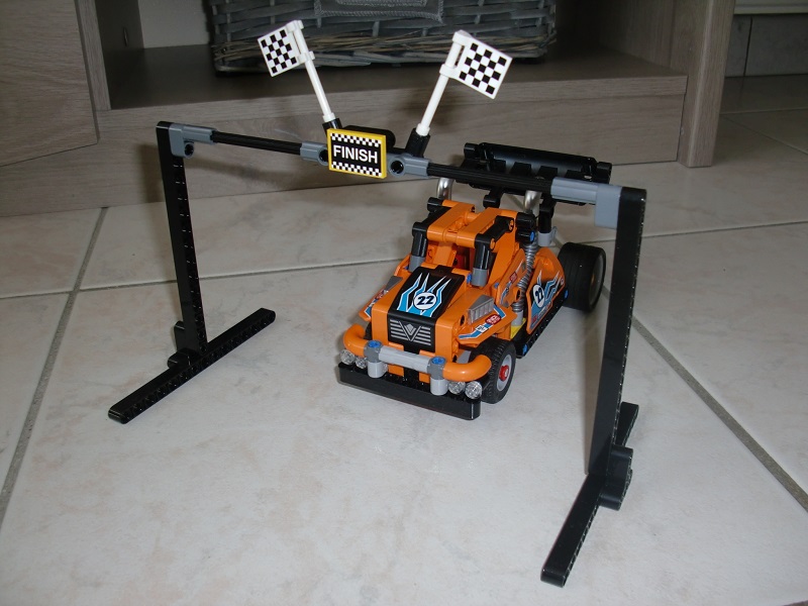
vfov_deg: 39.7
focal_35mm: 36
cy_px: 303
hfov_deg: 51.4
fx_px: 840
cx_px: 404
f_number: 2.8
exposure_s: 1/50
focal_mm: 6.3
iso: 125
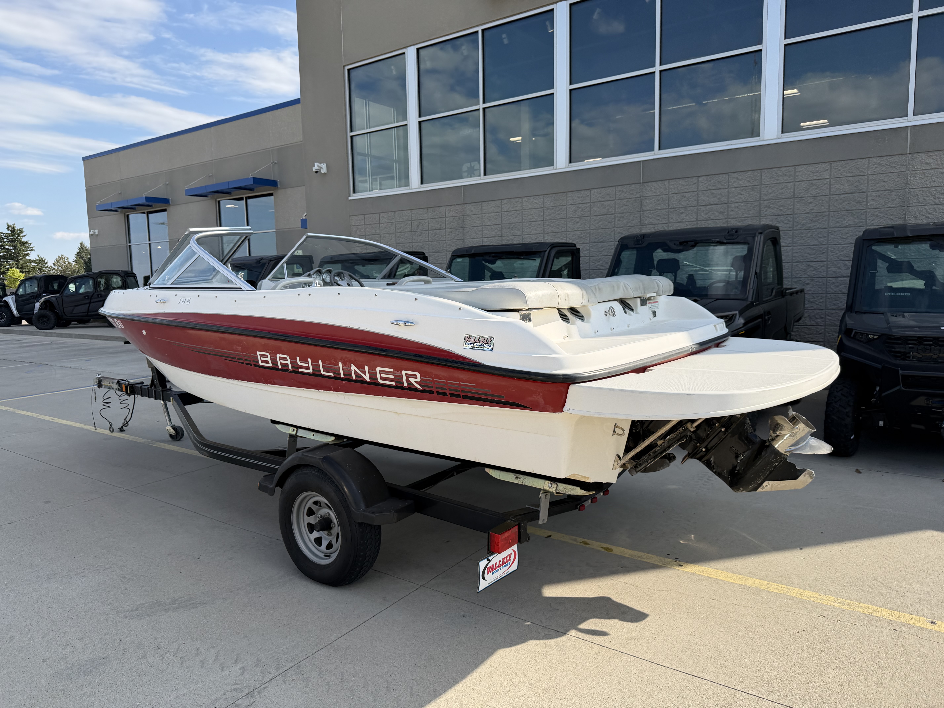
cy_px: 354
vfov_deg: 56.8
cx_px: 472
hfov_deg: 71.6
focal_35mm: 24
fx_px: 654
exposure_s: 1/3584
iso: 100
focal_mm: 6.76
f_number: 1.78
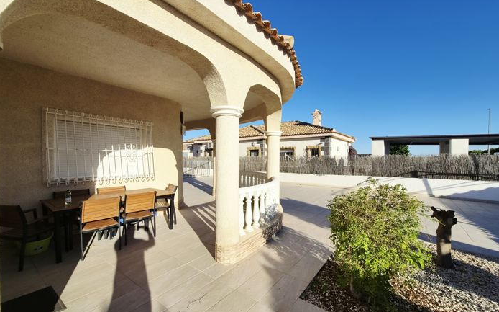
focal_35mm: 14
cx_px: 251
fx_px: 190
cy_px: 160
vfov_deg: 78.6
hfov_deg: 105.3
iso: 100
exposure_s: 1/4864
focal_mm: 2.2
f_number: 2.2
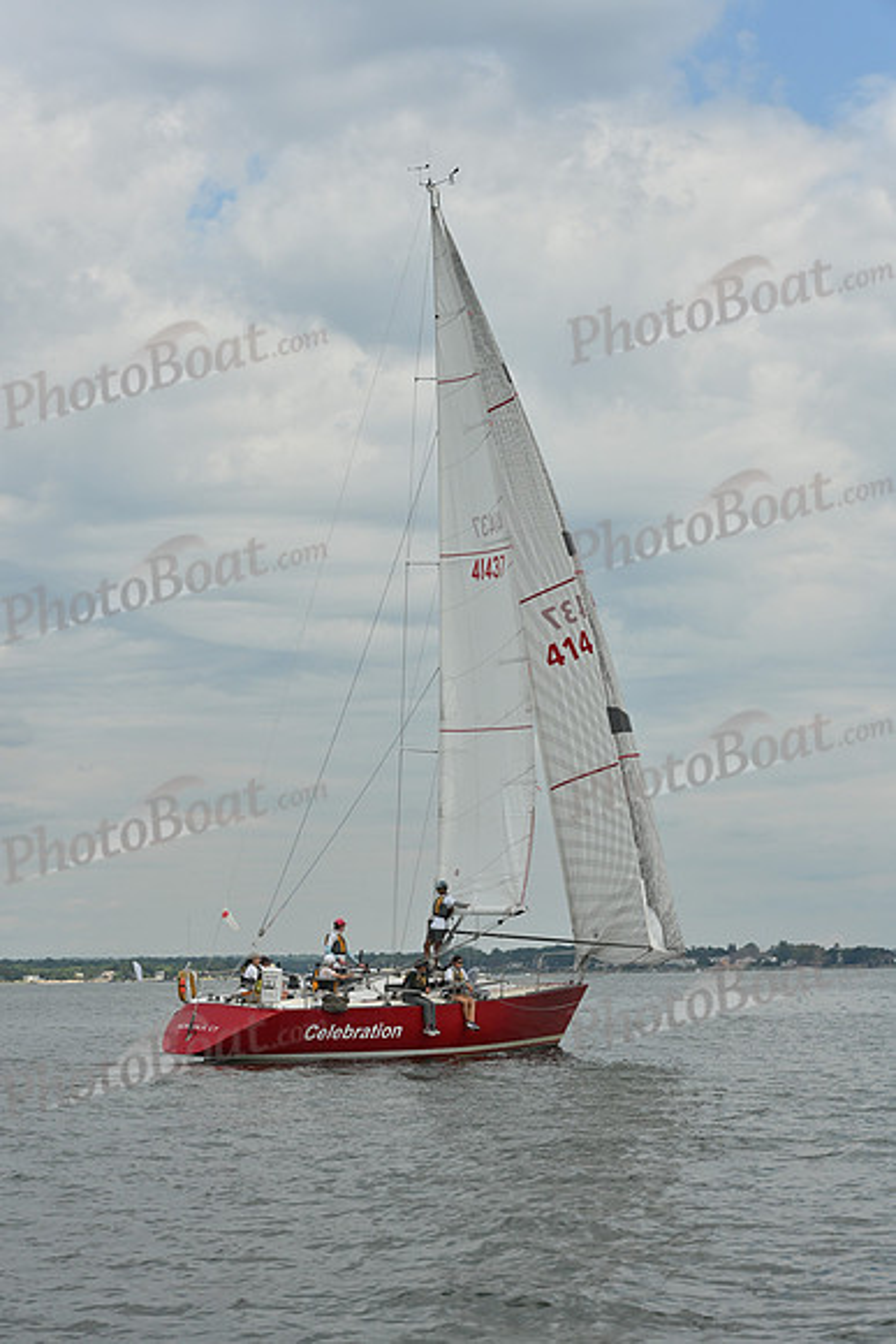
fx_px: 2910
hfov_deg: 17.5
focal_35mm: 78
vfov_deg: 26.0
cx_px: 448
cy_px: 672
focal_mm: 78
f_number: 9
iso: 320
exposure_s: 1/1250
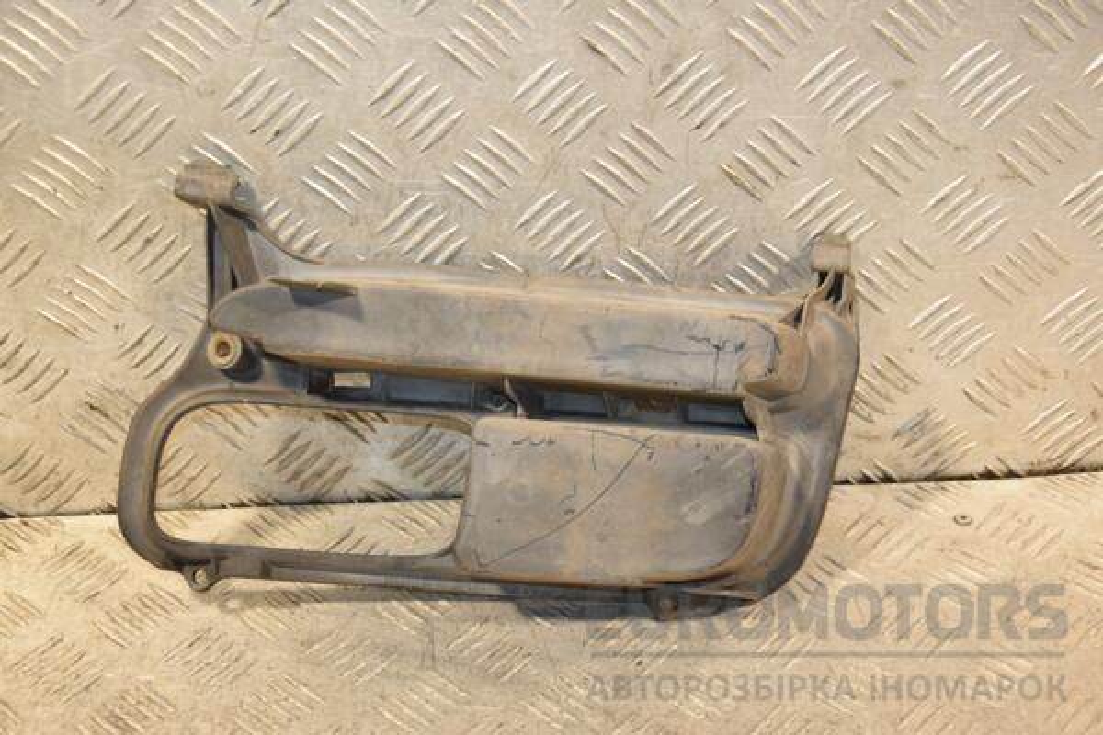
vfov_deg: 20.2
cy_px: 368
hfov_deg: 29.9
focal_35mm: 68
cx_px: 552
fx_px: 2068
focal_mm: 45
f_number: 4.8
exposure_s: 1/160
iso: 800
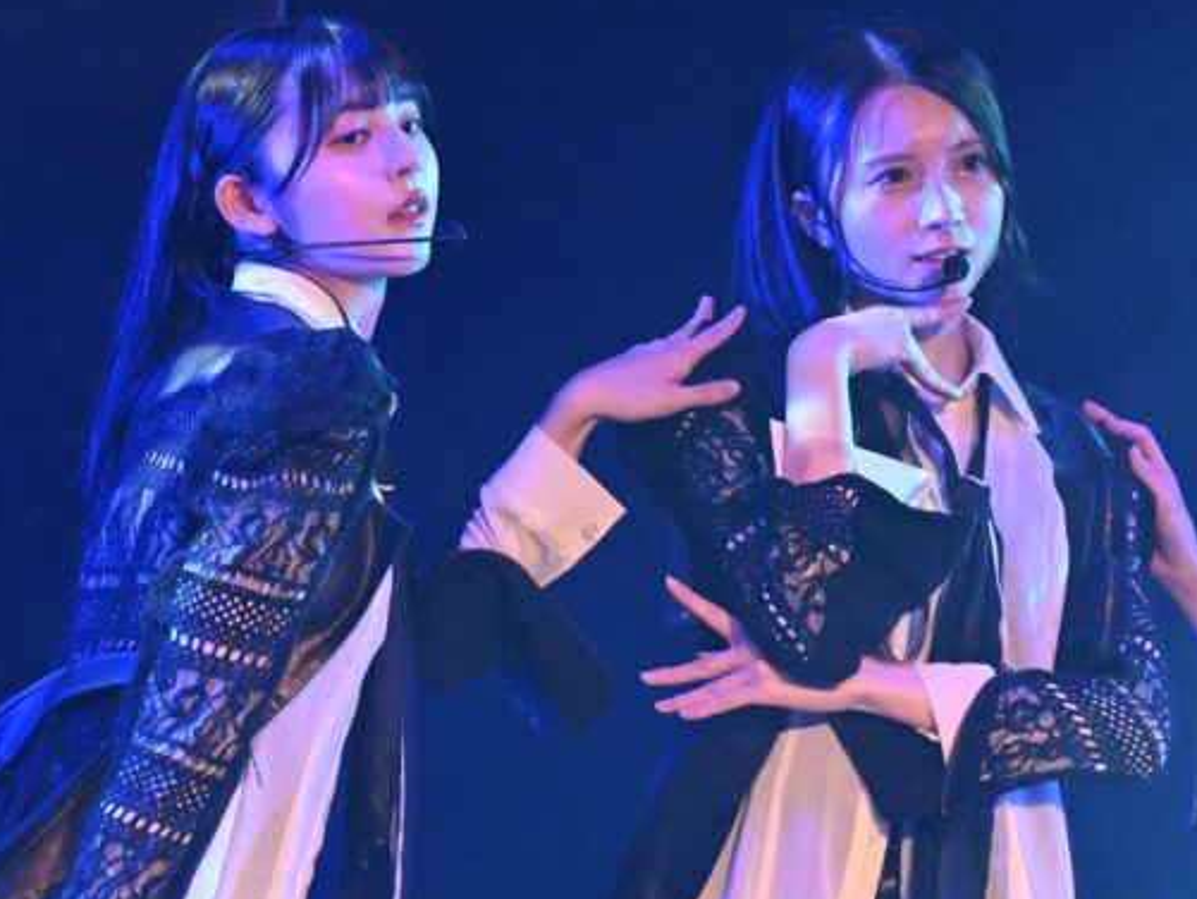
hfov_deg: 5.9
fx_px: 11552
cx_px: 922
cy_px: 526
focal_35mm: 334
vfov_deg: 4.5
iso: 4000
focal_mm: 145
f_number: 4
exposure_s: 1/640
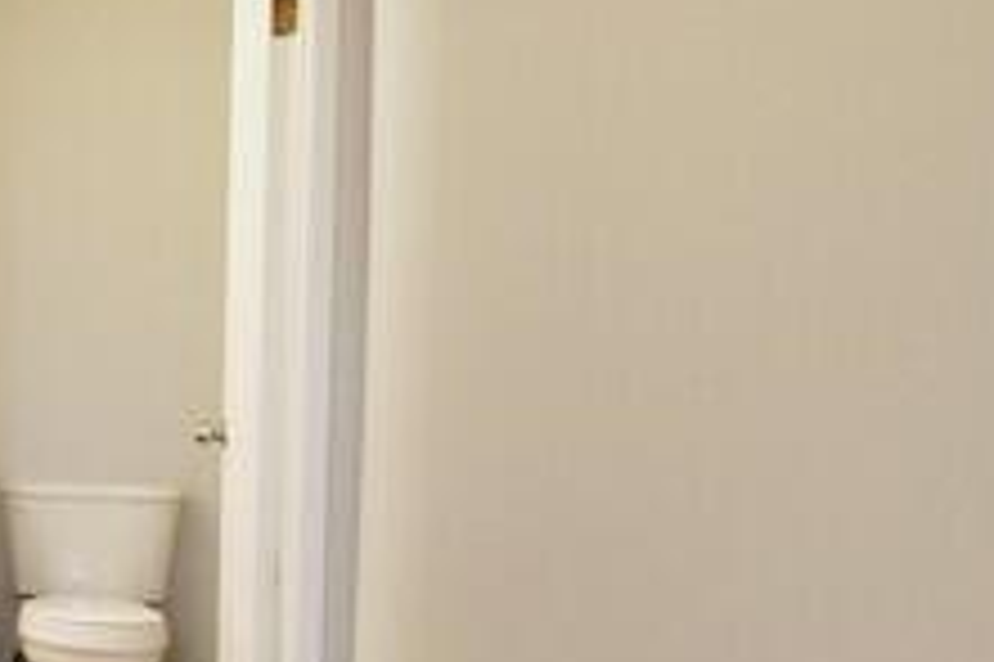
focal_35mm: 49
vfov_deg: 27.4
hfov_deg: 24.3
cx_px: -684
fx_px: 1352
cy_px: 387
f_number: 2.2
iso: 250
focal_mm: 2.2
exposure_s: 1/59
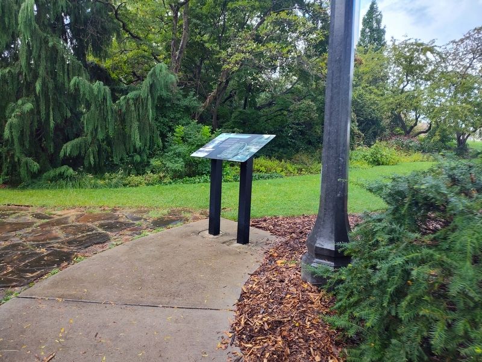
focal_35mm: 23
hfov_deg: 73.9
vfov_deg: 58.9
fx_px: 320
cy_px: 181
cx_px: 241
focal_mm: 5.56
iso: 100
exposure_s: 1/221
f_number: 1.8
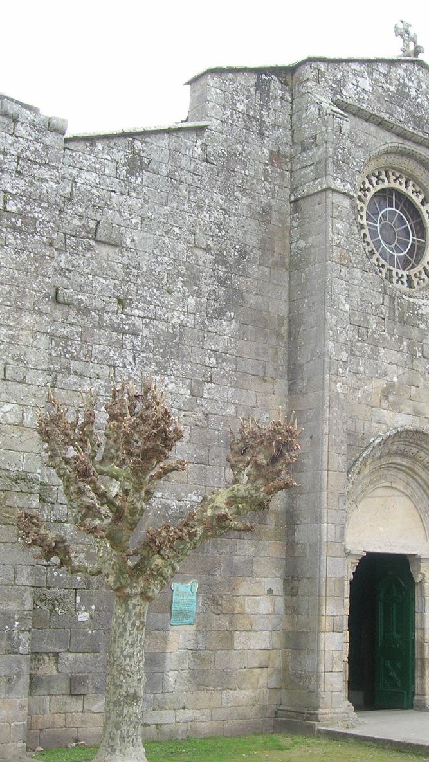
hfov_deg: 23.9
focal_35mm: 50
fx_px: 1011
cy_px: 385
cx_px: 275
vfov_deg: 41.3
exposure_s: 1/63.8
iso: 50
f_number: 4.9
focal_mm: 5.7
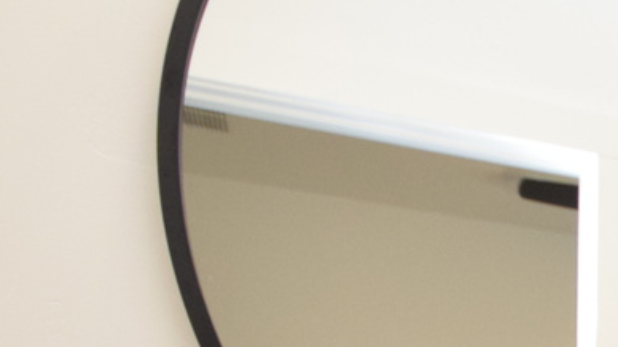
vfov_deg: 12.7
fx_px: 1360
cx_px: 1254
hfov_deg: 17.6
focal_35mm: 83
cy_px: 703
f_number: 5
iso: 800
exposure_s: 1/100
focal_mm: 10
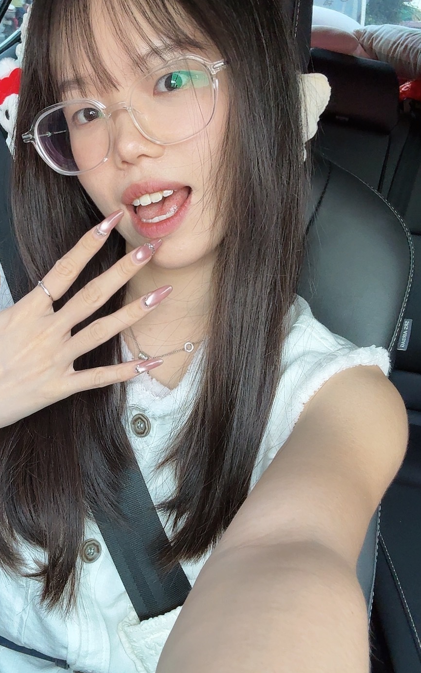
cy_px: 318
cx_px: 134
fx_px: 679
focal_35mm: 37
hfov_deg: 34.1
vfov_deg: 52.7
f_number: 1.9
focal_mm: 2.69
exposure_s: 1/50
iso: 160
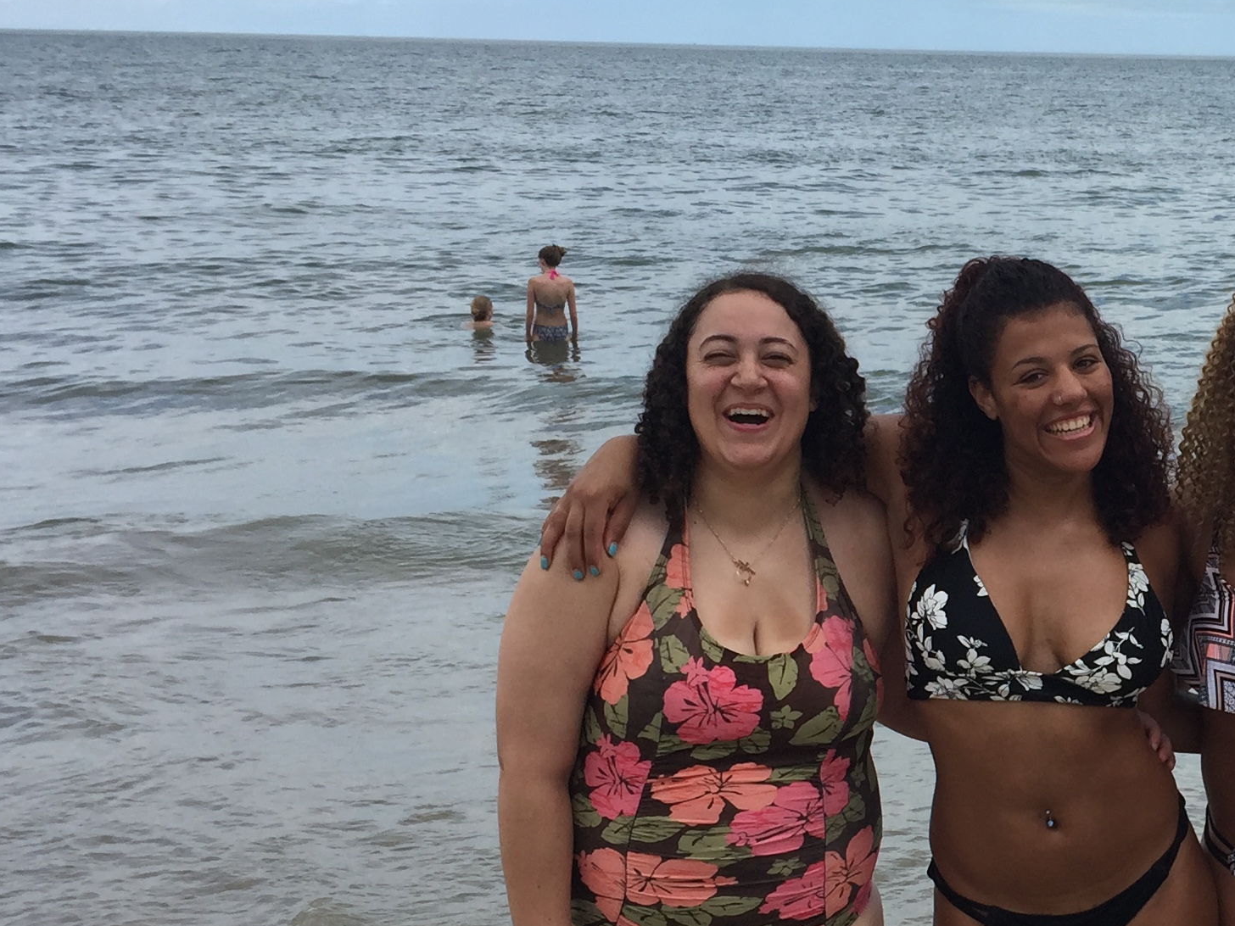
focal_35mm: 65
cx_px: 1271
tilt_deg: -13.8
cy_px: 660
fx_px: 2319
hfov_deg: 27.8
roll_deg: -1.2
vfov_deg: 22.4
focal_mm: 4.15
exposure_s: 1/1721
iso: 32
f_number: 2.2
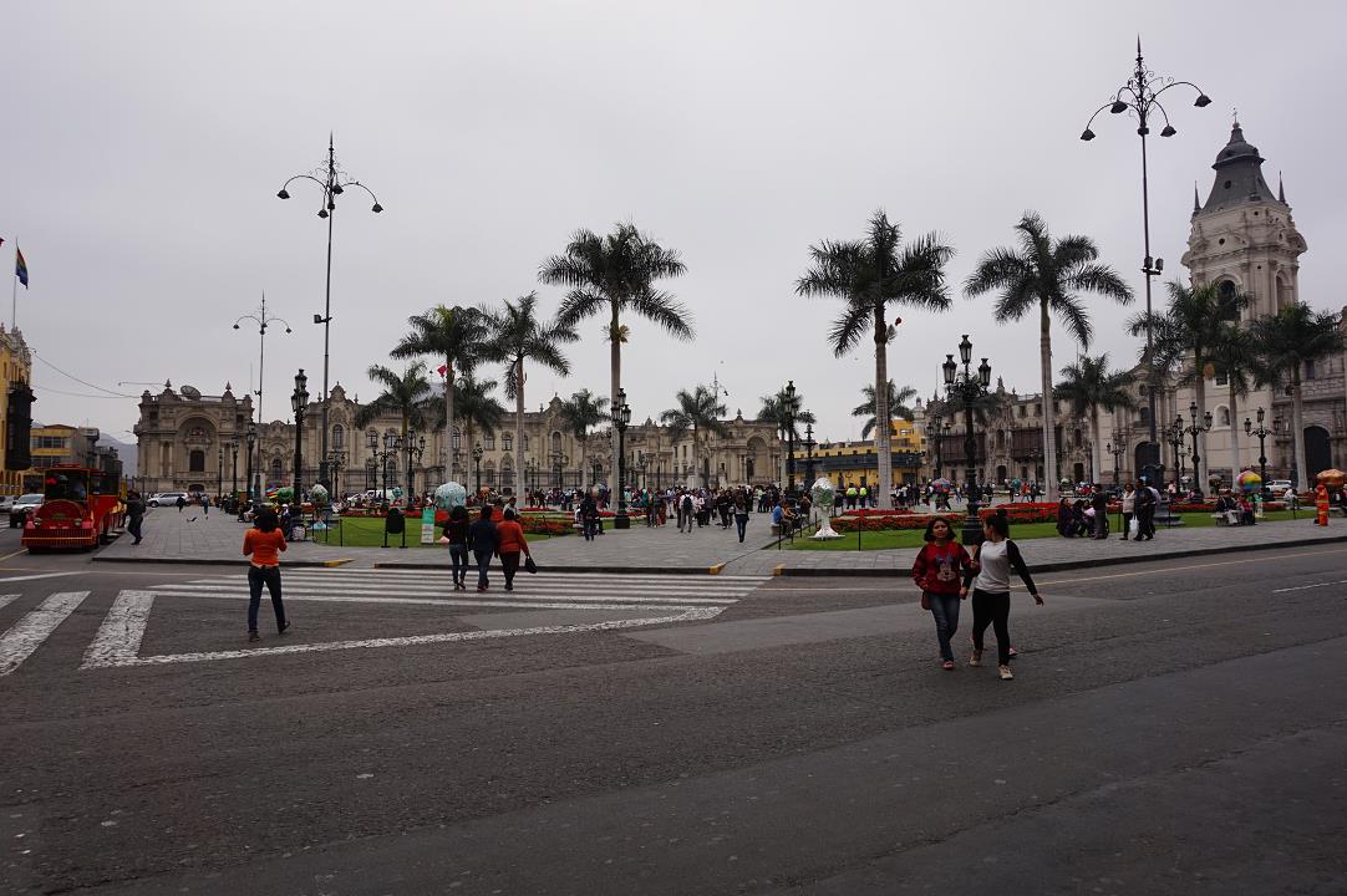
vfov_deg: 53.1
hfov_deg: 73.8
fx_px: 897
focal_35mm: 24
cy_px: 448
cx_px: 674
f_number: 11
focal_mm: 16
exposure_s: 1/80
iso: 100
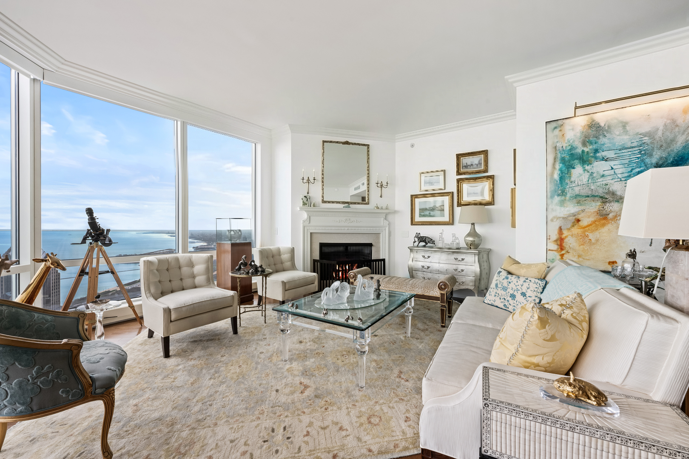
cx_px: 344
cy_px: 230
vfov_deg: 81.2
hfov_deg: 104.3
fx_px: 268
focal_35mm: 14
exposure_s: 1/15
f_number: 11
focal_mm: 14
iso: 200
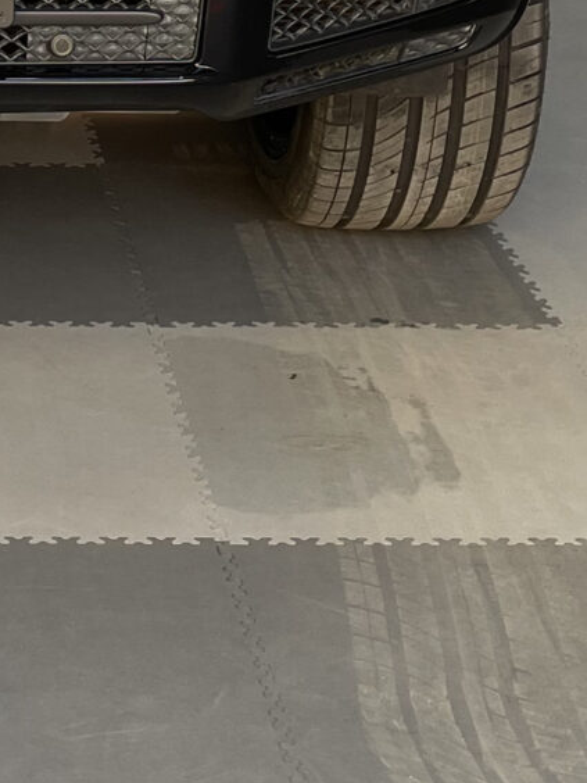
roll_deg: -0.4
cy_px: -380
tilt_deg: -10.0
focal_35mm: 118
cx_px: -168
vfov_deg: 15.4
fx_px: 2668
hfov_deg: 12.2
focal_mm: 4.2
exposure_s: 1/121
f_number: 1.6
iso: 32
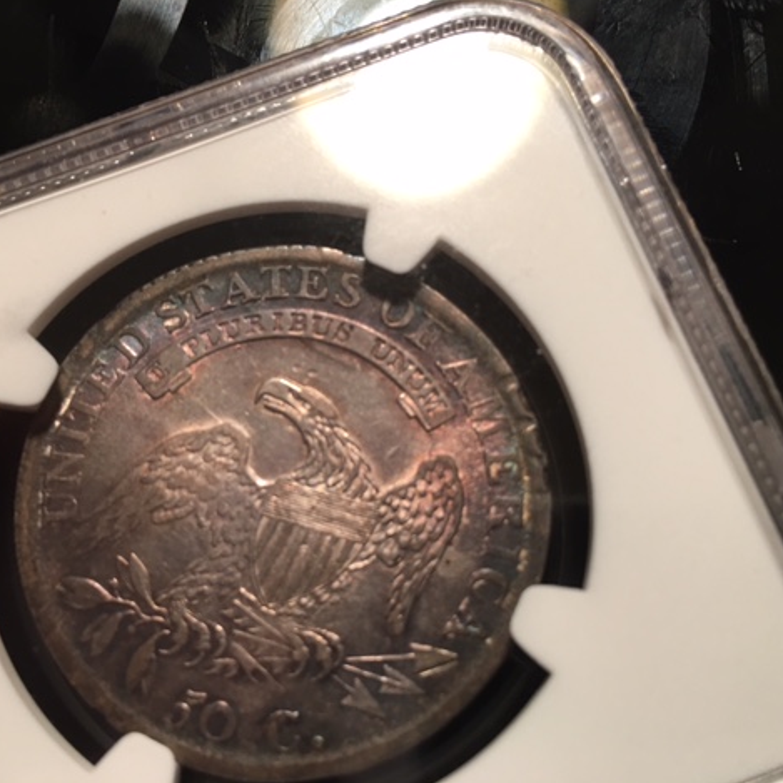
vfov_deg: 47.2
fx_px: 896
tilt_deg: -75.1
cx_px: 302
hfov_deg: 46.9
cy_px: 386
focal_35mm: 35
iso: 32
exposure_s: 1/15
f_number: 2.2
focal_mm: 4.15
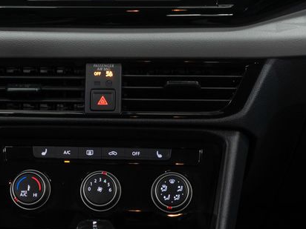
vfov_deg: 15.7
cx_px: 100
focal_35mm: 94
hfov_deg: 20.8
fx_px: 831
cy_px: 147
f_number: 3.2
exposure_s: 1/50
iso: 800
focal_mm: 28
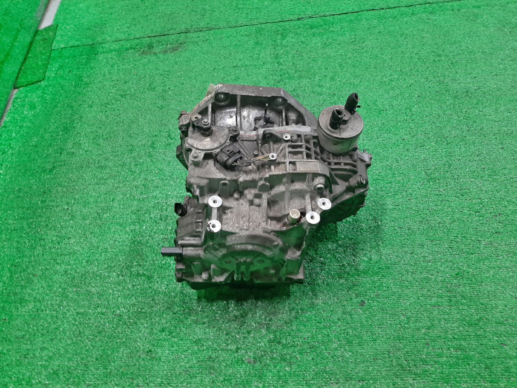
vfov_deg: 53.1
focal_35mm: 26
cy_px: 194
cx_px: 258
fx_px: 388
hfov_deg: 67.3
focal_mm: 3.93
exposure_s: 1/50
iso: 124
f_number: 1.7
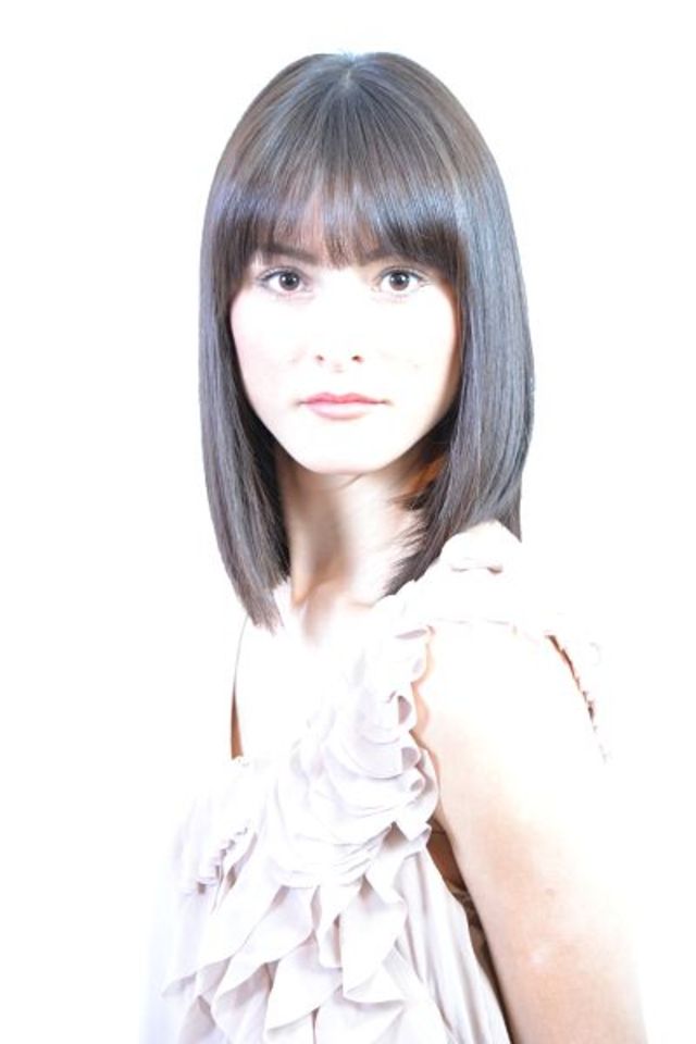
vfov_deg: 17.1
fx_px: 3480
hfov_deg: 11.4
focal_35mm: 120
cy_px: 522
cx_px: 348
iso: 450
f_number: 5
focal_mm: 80
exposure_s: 1/6
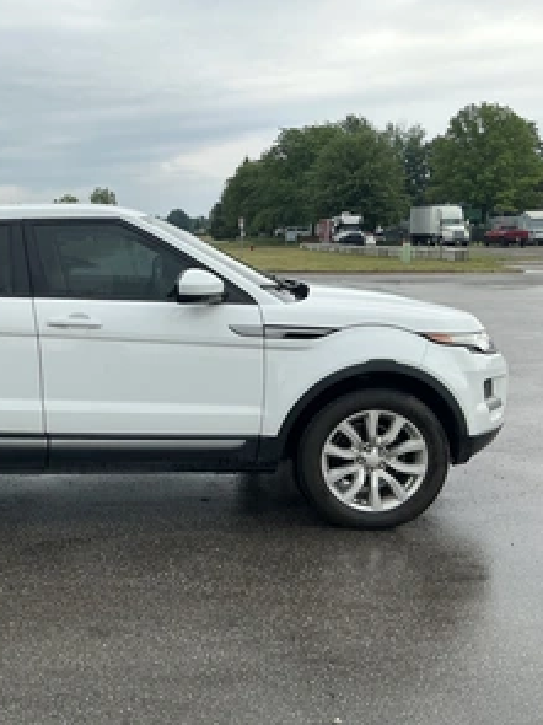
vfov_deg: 49.0
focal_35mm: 38
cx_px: 101
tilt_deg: -5.6
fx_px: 795
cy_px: 359
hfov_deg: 36.3
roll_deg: +0.0
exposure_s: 1/556
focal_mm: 3
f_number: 1.8
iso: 25
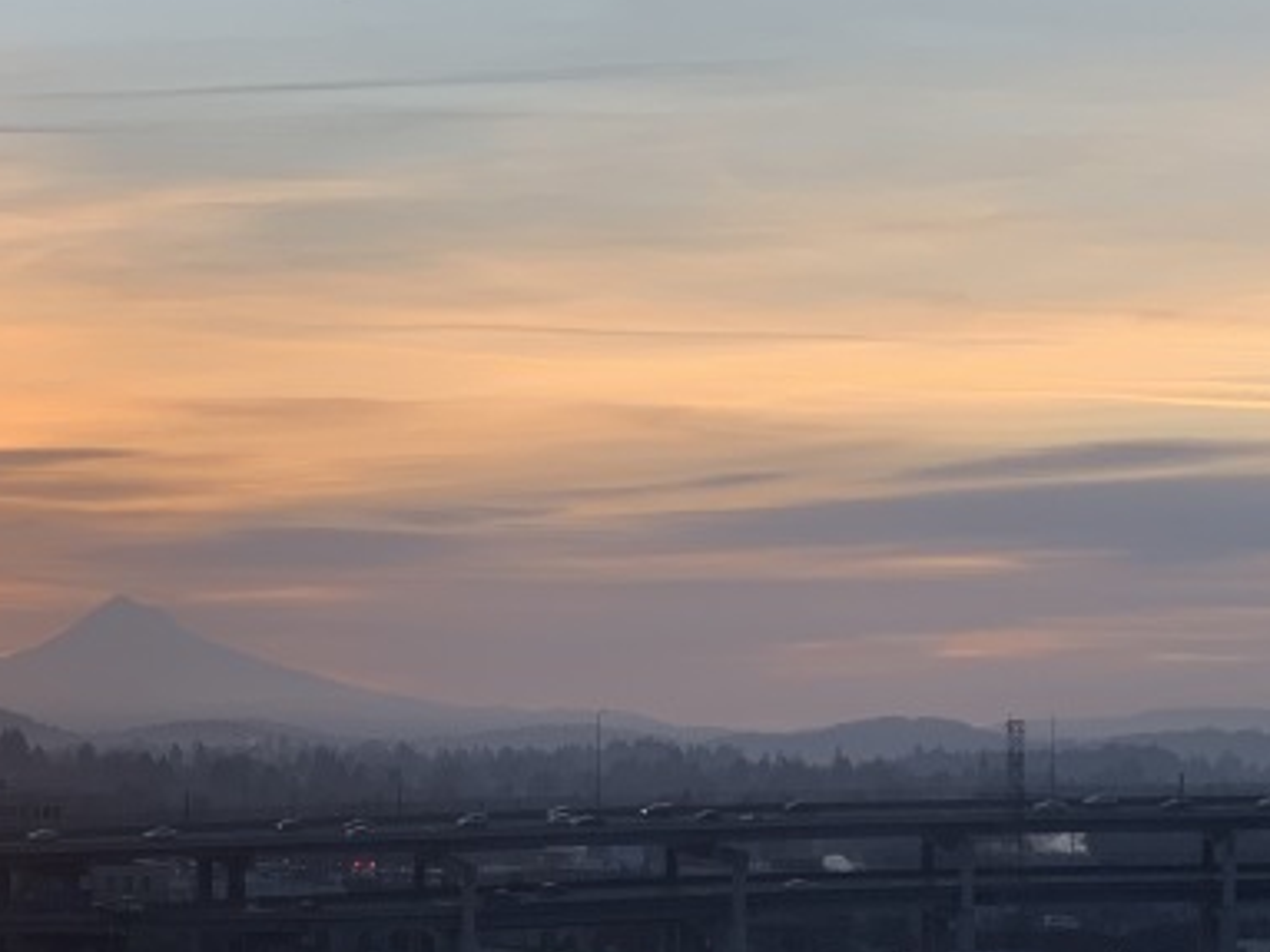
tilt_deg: +2.5
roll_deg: -1.1
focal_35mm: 139
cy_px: 670
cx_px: -90
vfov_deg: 10.6
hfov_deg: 13.9
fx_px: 5098
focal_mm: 6
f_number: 2.4
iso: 16
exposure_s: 1/122
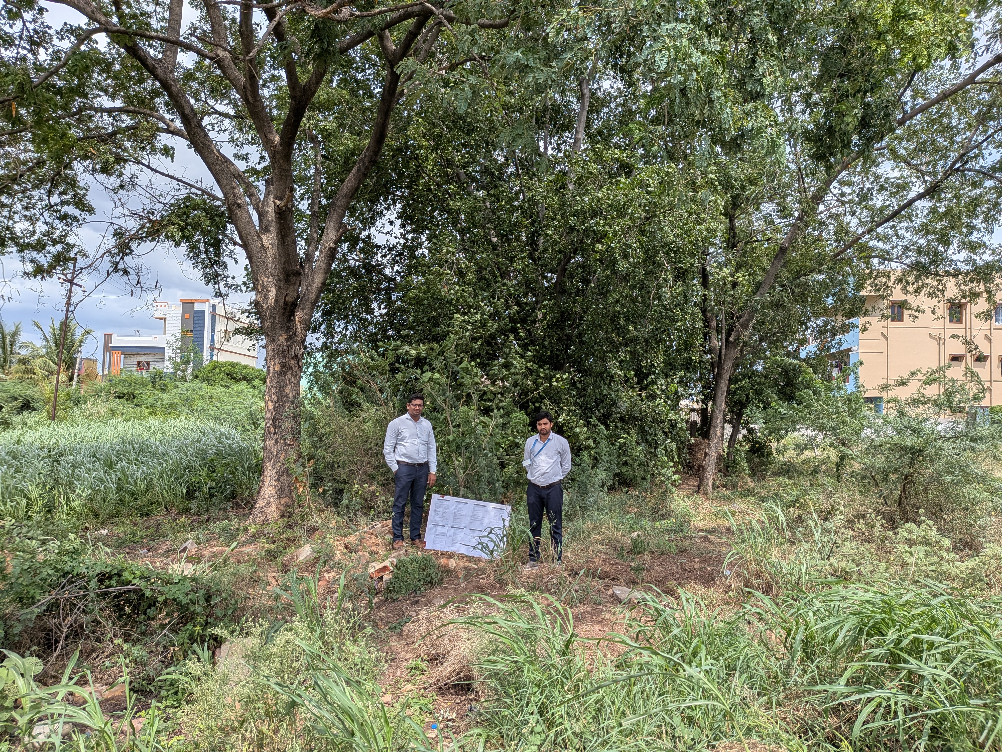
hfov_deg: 71.6
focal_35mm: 24
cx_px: 501
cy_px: 376
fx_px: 695
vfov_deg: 56.8
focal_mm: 4.53
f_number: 1.7
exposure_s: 1/1160
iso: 27
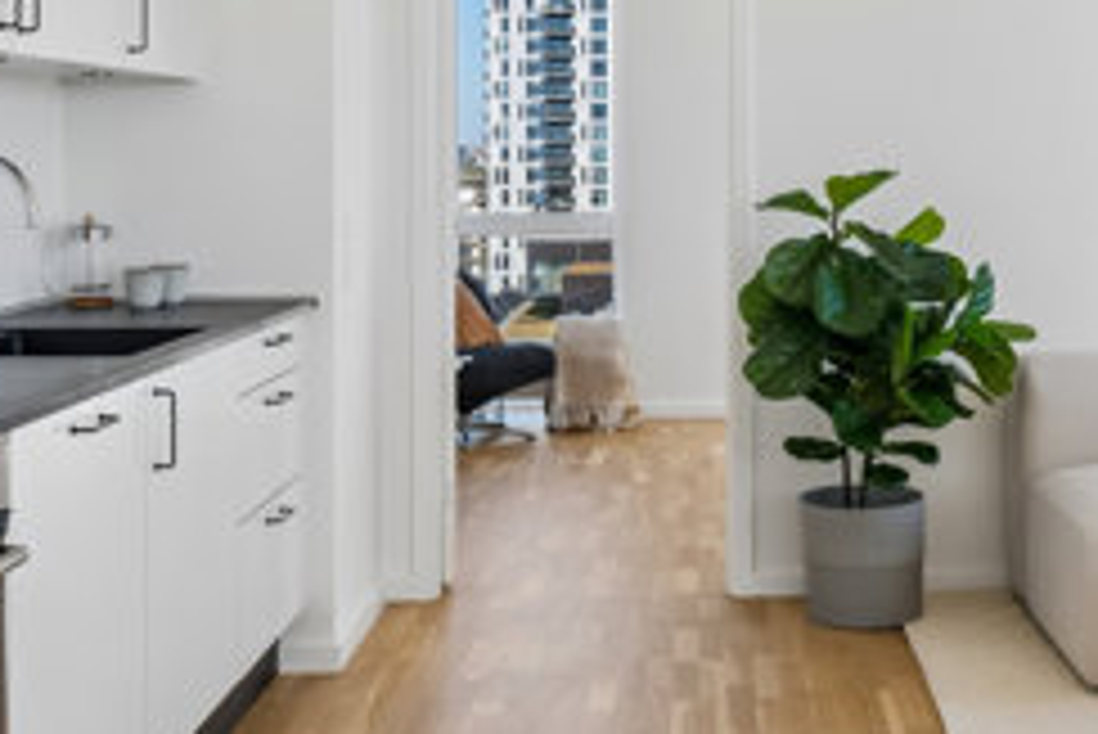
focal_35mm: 59
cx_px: 760
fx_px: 1800
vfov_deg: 22.7
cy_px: 151
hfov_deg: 33.5
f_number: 11
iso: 160
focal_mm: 18
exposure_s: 1/50
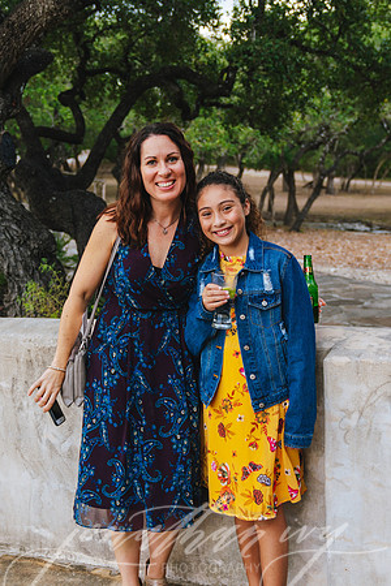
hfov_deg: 31.9
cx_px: 196
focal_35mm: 42
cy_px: 293
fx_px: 684
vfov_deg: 46.4
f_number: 2.8
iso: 200
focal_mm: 28
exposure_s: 1/400
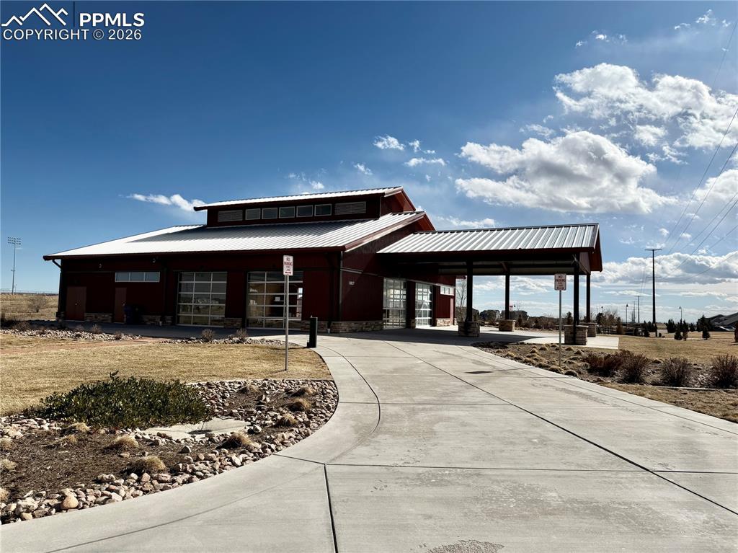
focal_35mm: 24
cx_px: 369
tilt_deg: +2.8
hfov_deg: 71.6
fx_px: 511
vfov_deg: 56.8
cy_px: 276
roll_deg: -1.7
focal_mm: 6.76
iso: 80
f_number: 1.78
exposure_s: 1/11905
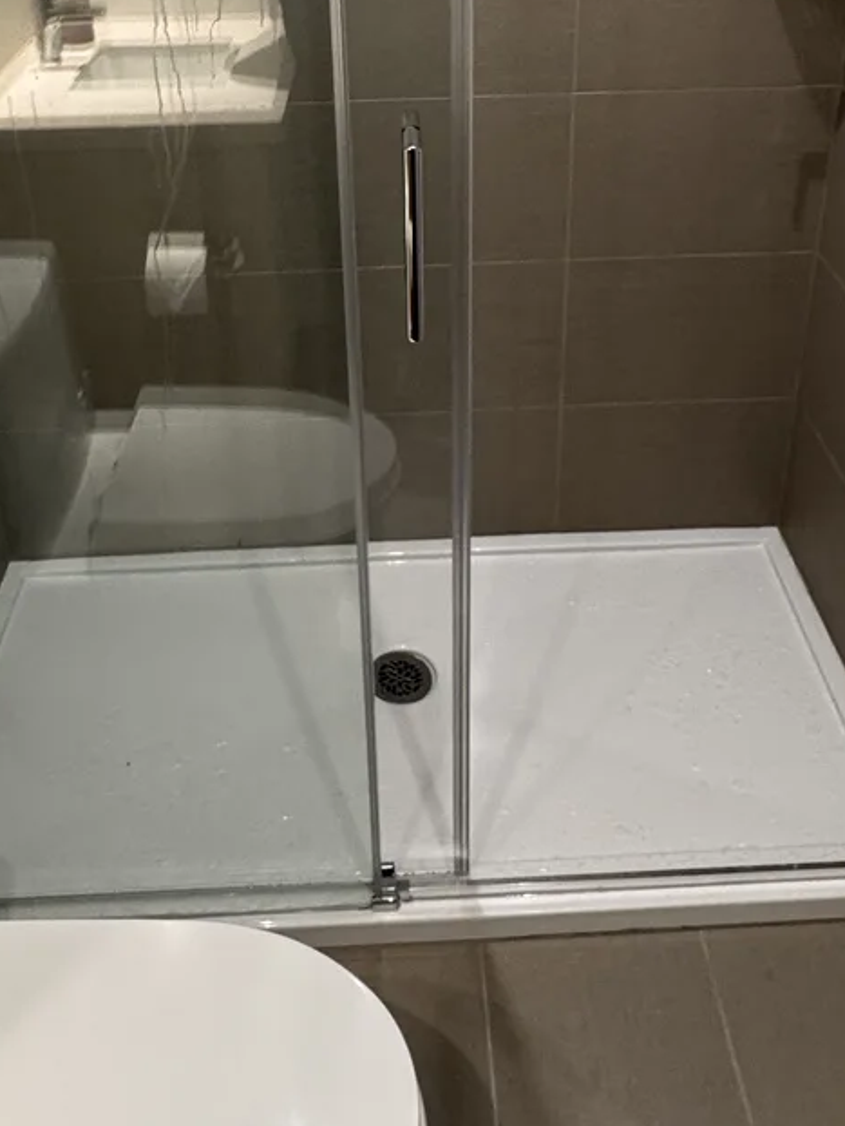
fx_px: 1171
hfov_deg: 39.7
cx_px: 431
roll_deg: +0.9
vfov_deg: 48.1
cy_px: 205
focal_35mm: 36
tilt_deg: -24.9
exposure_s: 1/60
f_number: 2.2
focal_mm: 2.22
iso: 250
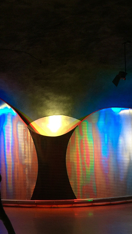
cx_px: 51
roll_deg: +2.5
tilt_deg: +2.4
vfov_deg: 39.5
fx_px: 323
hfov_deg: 23.0
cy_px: 149
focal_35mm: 52
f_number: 2.2
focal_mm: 4.15
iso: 64
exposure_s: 1/33
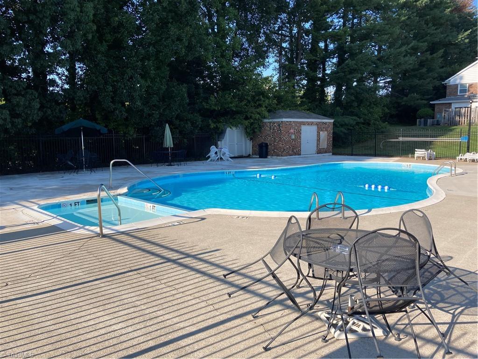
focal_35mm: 28
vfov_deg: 49.7
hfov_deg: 63.4
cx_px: 239
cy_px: 180
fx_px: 387
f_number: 1.8
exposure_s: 1/1116
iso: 20
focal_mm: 3.99
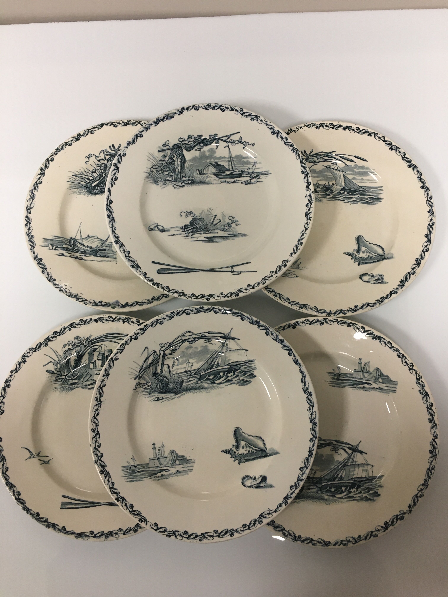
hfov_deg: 48.2
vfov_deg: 61.7
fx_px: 500
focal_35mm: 29
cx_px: 224
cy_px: 298
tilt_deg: -76.8
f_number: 2.2
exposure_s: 1/33
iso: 64
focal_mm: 4.15
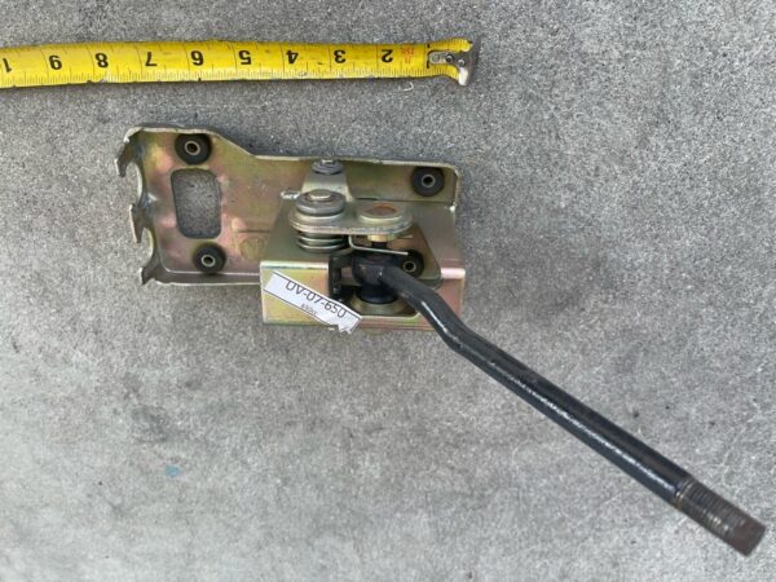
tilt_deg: -57.6
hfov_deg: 67.3
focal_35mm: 26
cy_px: 291
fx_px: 583
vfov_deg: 53.1
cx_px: 388
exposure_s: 1/184
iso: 32
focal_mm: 5.1
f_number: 1.6
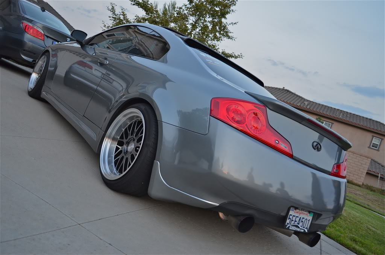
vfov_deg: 39.8
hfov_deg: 57.3
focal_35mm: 33
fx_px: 352
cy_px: 128
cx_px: 192
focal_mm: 22
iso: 800
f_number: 4
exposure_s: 1/60
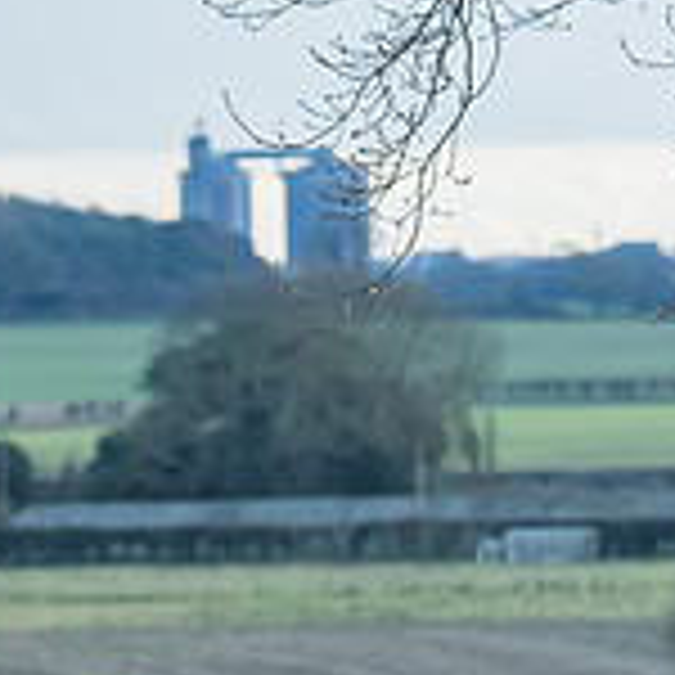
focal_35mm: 663
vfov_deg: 2.6
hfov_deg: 2.6
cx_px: -974
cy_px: 1049
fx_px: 14627
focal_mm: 127
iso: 800
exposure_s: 1/1000
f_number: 4
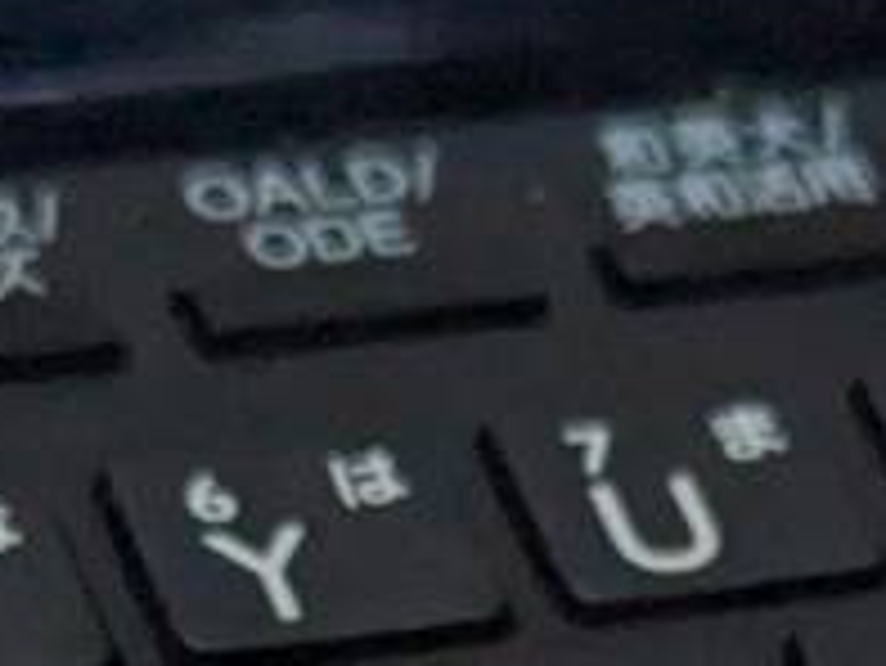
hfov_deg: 7.0
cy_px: 1530
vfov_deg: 5.2
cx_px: 400
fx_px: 7197
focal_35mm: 281
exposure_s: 1/112
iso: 920
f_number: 1.85
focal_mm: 6.81
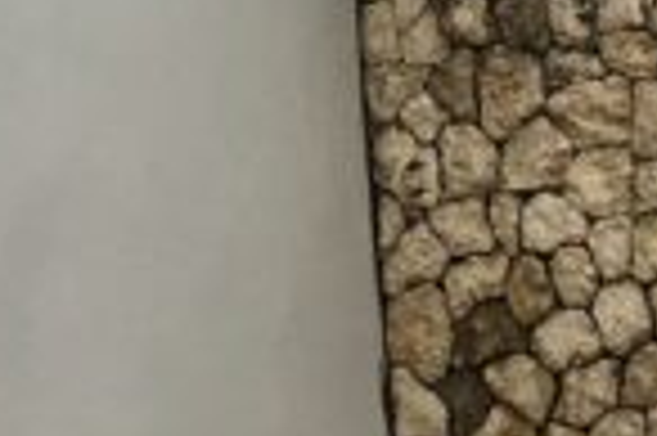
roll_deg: -0.1
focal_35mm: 212
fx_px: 3865
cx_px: -423
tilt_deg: +16.3
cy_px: -557
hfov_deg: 9.4
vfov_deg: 6.2
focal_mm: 4.15
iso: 25
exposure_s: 1/818
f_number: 2.2
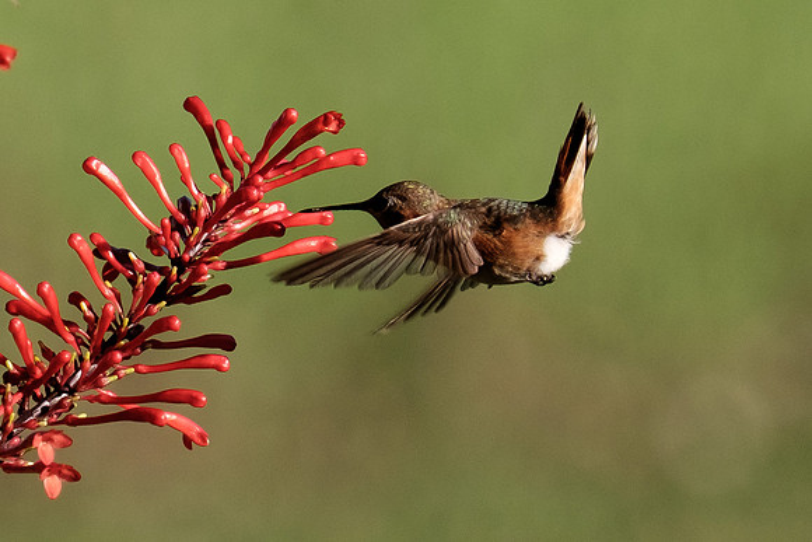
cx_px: 168
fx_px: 21488
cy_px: 198
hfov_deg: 2.2
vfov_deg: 1.4
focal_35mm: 952
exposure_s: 1/1600
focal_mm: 200
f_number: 4.8
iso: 200
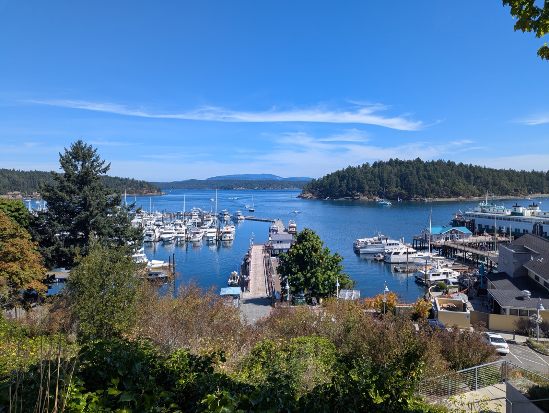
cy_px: 206
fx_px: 381
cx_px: 274
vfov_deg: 56.9
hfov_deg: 71.5
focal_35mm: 24
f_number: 1.85
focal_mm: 6.81
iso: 41
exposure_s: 1/1664
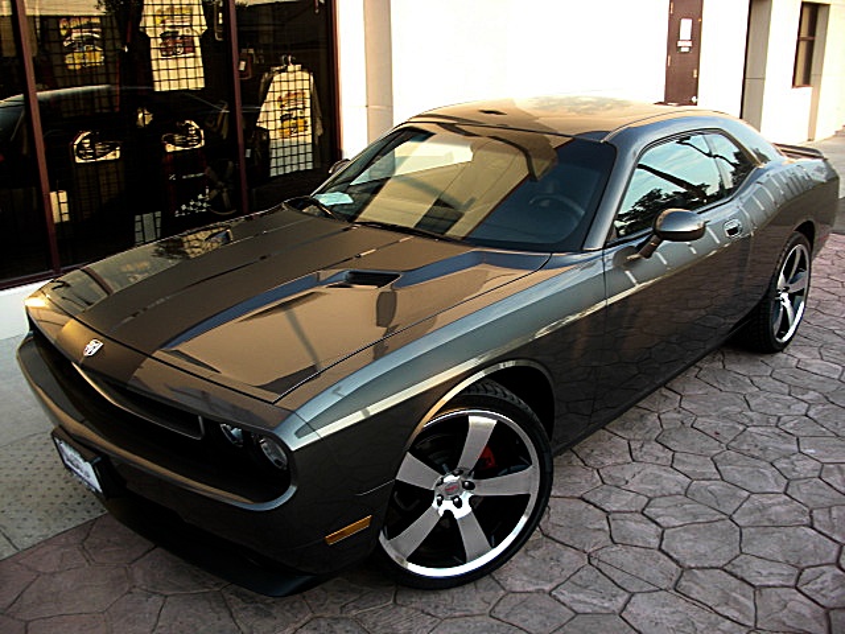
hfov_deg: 51.4
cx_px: 422
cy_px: 317
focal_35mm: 36
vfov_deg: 39.7
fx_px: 879
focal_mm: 6.3
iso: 50
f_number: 2.8
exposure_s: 1/100
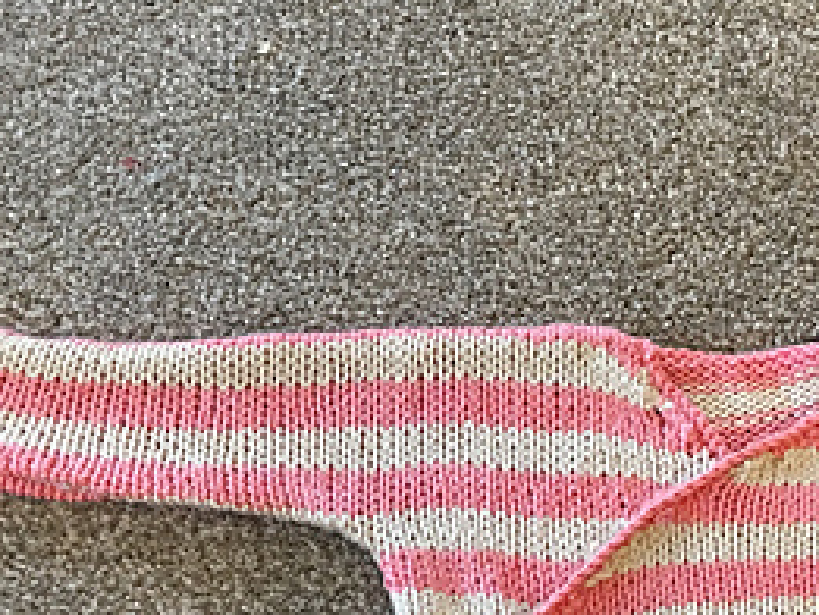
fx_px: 1681
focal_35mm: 71
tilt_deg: -71.5
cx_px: 684
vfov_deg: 20.3
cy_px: 562
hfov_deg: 26.7
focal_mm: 4.15
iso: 100
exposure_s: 1/17
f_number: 2.2
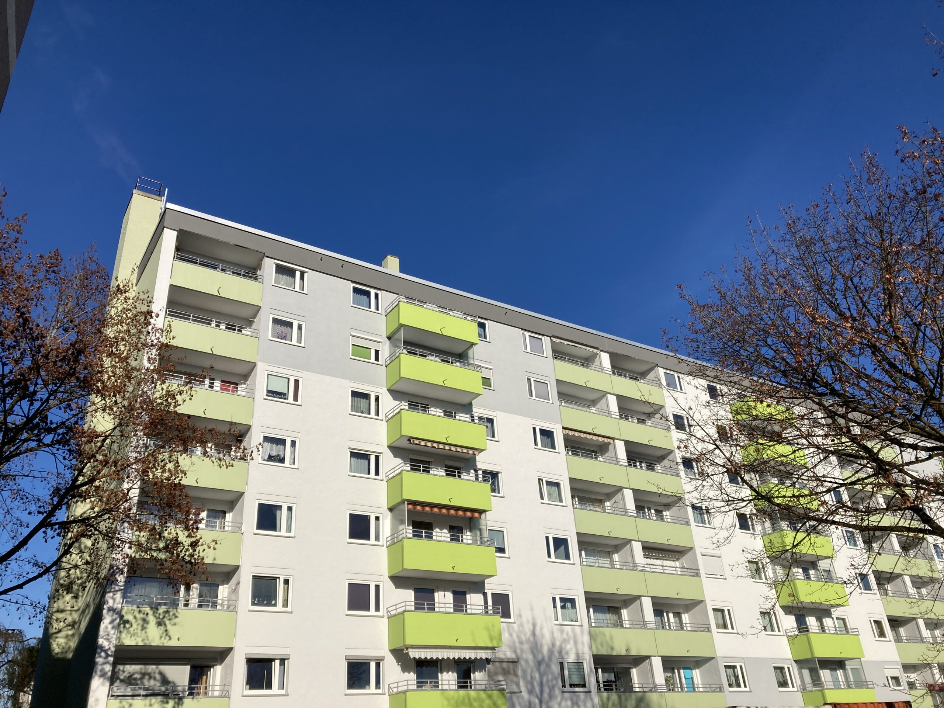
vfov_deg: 49.7
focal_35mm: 28
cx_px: 472
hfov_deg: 63.4
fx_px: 764
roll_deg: +2.2
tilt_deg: +28.2
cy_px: 354
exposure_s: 1/4425
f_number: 1.8
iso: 20
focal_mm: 3.99
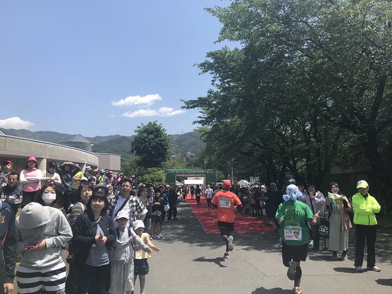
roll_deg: -0.9
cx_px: 196
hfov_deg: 63.5
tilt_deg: +7.8
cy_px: 147
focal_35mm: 28
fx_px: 317
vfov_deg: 49.7
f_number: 1.8
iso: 20
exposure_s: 1/2037
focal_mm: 3.99
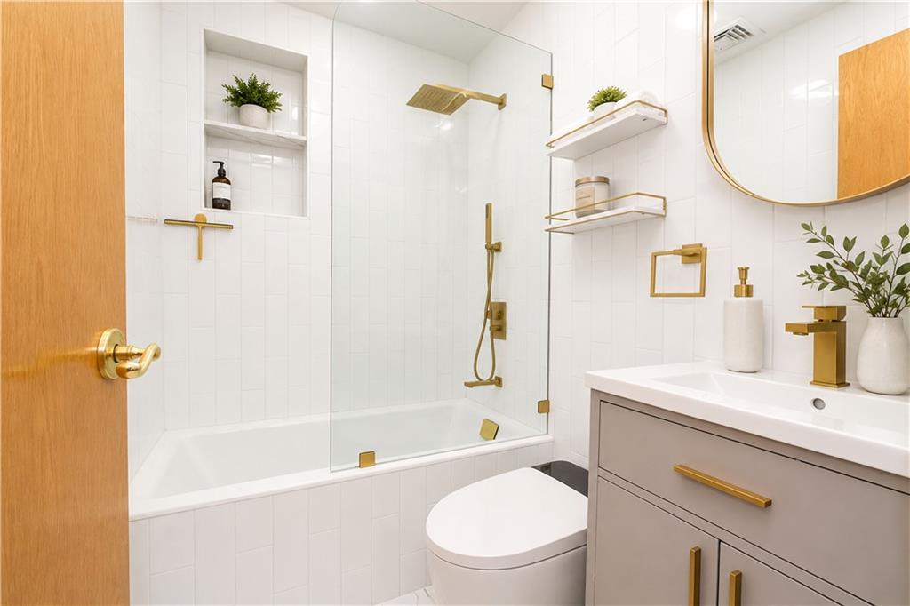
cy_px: 303
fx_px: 379
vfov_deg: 77.3
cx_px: 455
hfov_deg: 100.4
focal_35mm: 15
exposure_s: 1/100
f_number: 9
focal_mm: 10
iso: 2000
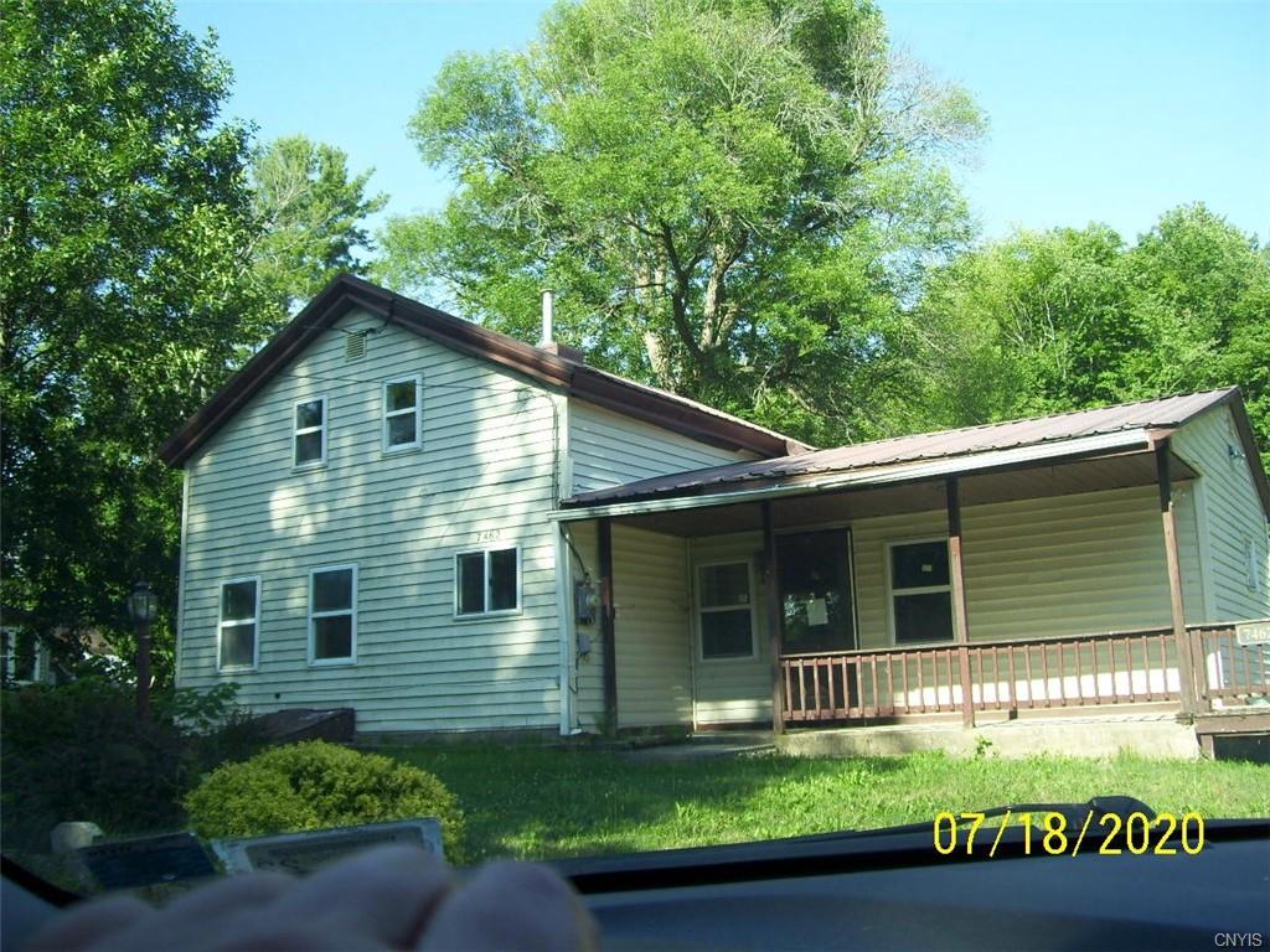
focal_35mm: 36
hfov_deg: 51.4
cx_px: 635
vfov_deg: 39.7
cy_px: 476
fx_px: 1321
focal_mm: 6
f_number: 2.7
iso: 80
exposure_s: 1/320
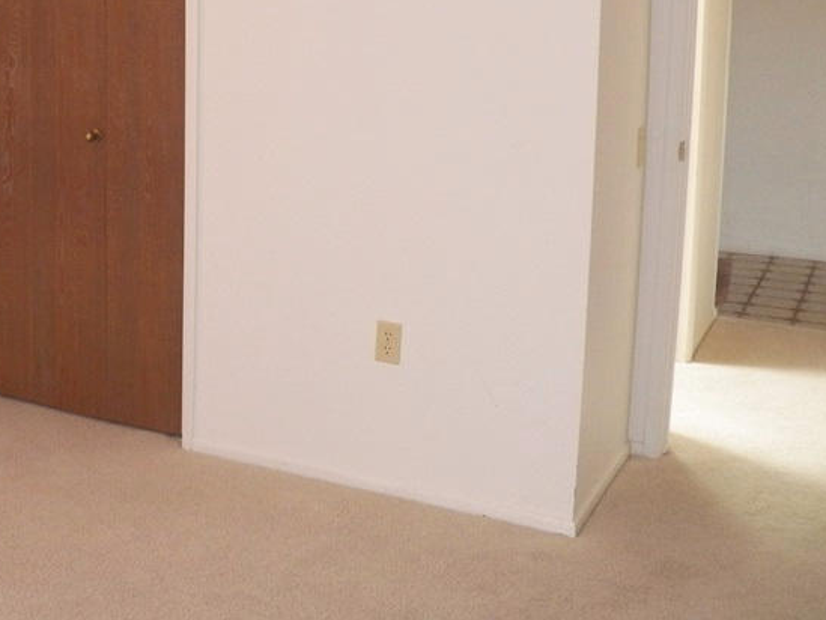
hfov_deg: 35.4
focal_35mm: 51
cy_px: 126
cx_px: 92
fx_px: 1217
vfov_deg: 28.0
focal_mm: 4.9
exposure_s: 1/30
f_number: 2.8
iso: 200
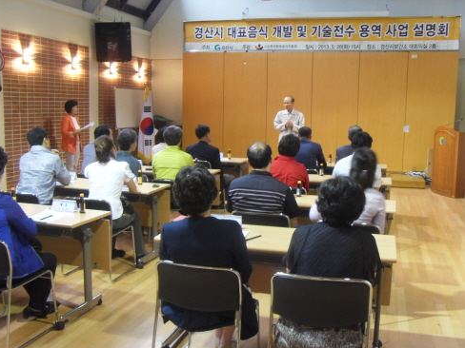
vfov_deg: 36.0
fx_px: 537
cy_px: 177
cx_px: 228
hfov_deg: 46.8
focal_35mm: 40
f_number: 3.5
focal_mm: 6.6
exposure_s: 1/10
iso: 200
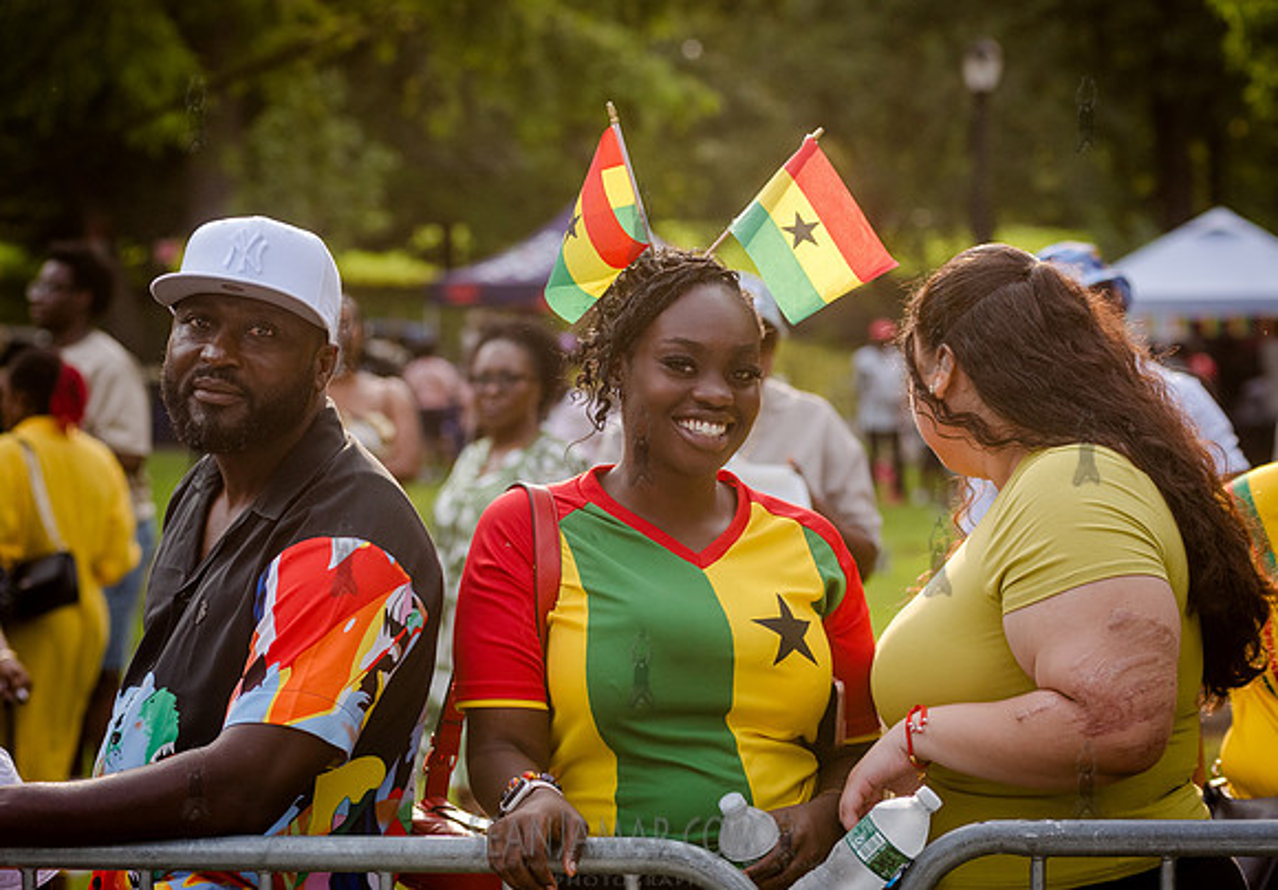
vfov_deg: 11.7
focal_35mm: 121
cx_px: 660
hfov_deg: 16.8
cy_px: 494
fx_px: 4339
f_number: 4
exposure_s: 1/1600
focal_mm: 100
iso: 1000
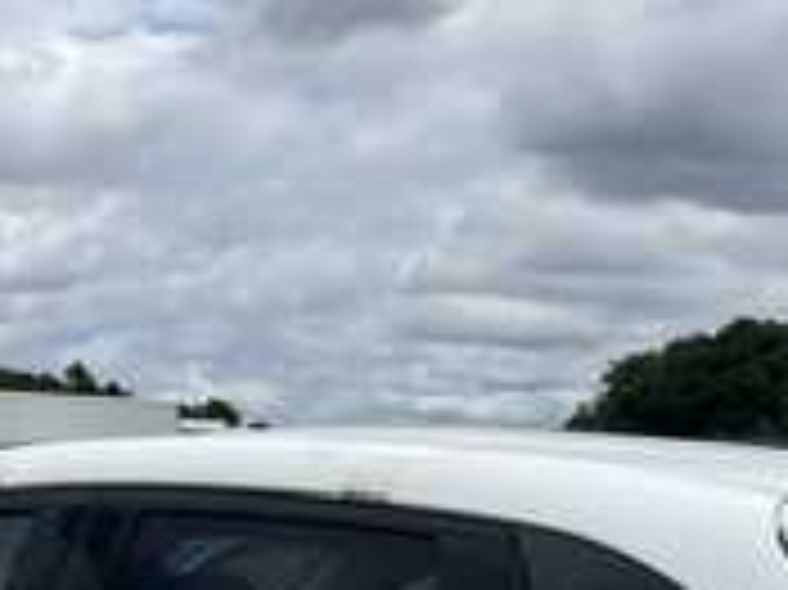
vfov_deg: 13.9
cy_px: 1045
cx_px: 500
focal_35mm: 95
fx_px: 2161
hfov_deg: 20.6
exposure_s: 1/5556
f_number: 1.6
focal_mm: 5.1
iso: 50
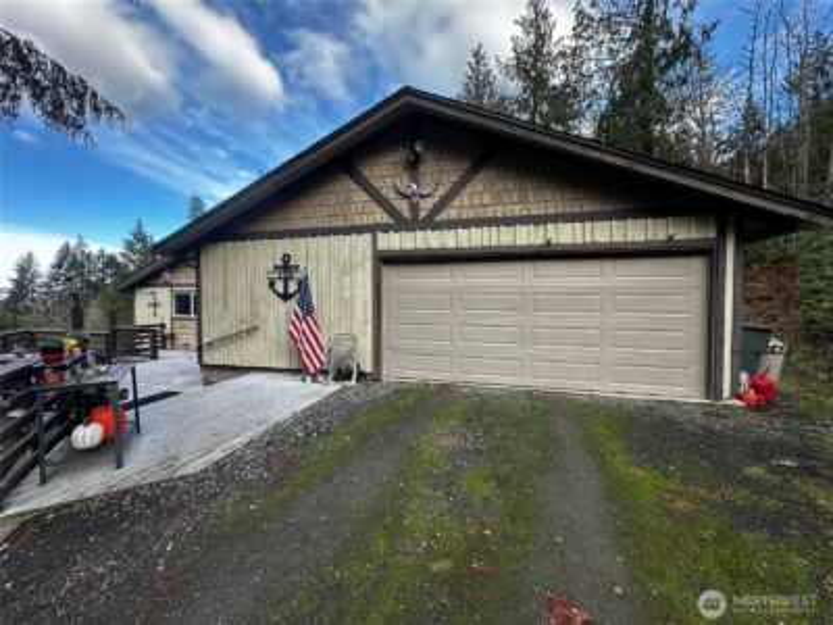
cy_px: 312
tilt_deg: -2.0
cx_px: 416
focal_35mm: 14
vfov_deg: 85.7
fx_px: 337
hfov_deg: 102.1
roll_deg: -1.3
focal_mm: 2.22
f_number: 2.2
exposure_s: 1/274
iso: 40
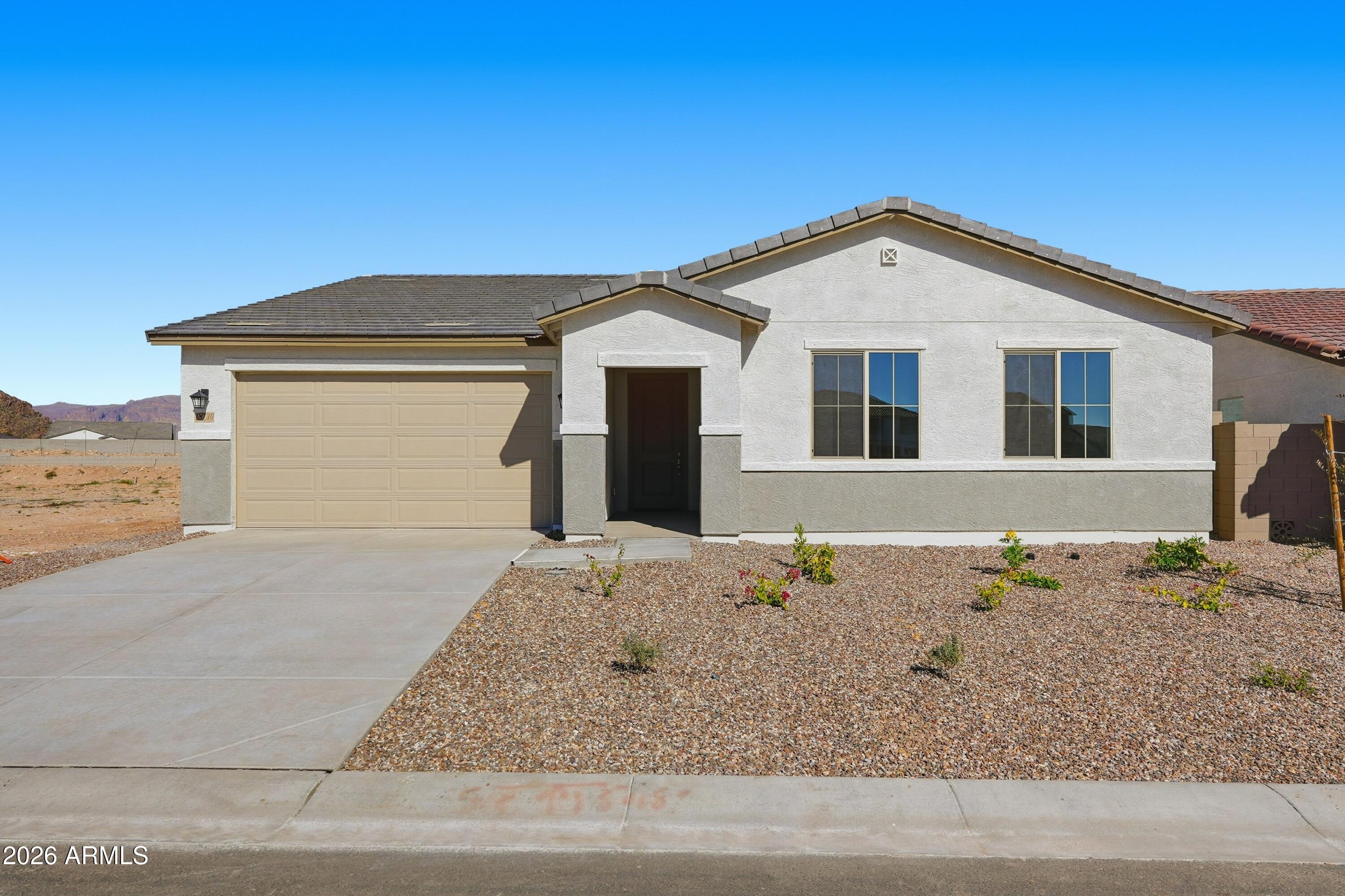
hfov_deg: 81.2
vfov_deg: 59.5
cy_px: 448
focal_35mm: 21
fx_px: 784
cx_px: 672
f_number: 9
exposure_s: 1/8000
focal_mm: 21
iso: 100
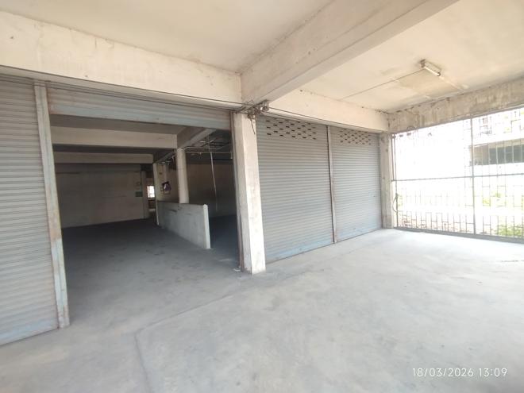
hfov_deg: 98.2
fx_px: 227
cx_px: 262
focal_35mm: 15
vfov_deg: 81.7
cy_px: 196
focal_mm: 1.65
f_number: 2.2
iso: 64
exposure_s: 1/50
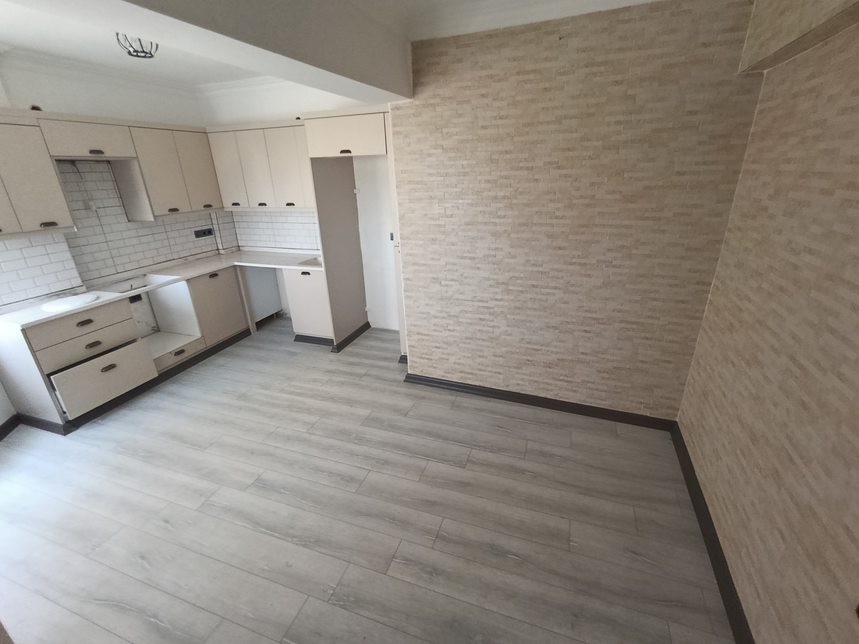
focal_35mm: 16
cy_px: 322
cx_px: 430
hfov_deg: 94.5
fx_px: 397
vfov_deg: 78.1
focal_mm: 1.65
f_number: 2.2
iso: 316
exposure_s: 1/100
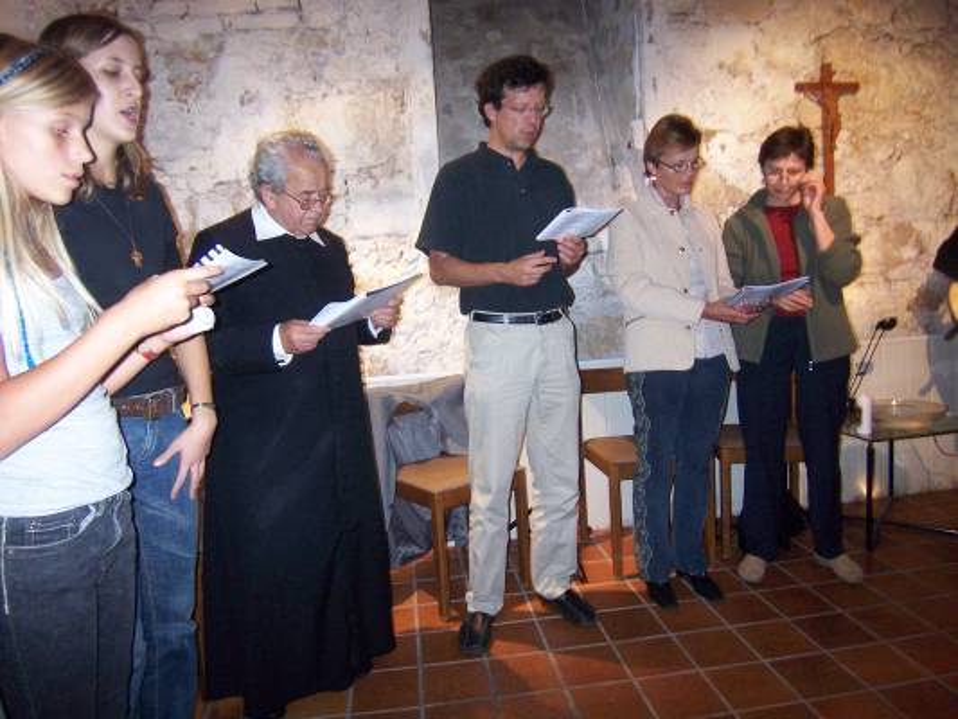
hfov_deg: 73.9
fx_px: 637
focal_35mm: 23
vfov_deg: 58.9
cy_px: 360
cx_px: 479
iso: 200
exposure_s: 1/30
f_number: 2.8
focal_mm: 3.8
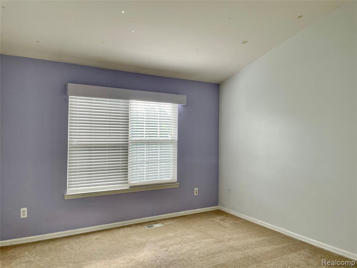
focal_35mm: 26
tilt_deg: +0.6
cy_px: 134
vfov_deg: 53.1
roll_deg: -0.3
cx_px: 178
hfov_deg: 67.3
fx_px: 268
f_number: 1.6
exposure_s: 1/121
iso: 50
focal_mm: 4.2
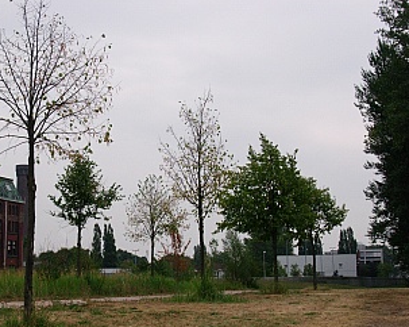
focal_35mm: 58
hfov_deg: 32.3
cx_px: 144
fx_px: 702
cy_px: 173
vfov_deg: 26.2
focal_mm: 6.7
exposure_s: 1/136
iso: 70
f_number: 5.8
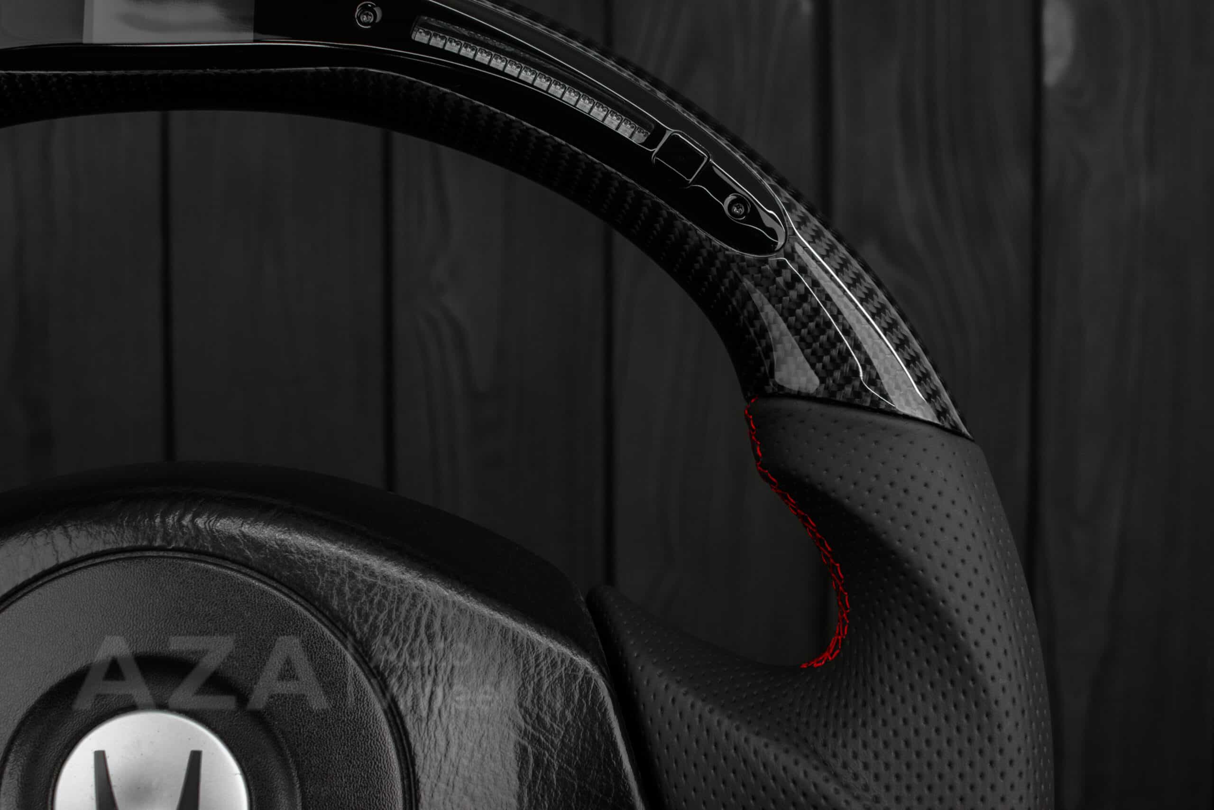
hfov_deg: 37.8
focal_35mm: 52
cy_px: 405
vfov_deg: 25.8
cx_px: 607
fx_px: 1770
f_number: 6.3
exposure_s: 1/125
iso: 500
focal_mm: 35
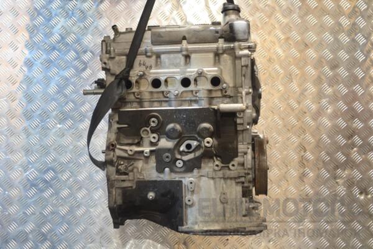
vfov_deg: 25.8
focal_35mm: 52
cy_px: 124
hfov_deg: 37.9
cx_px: 186
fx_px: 544
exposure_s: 1/30
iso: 1250
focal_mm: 35
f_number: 5
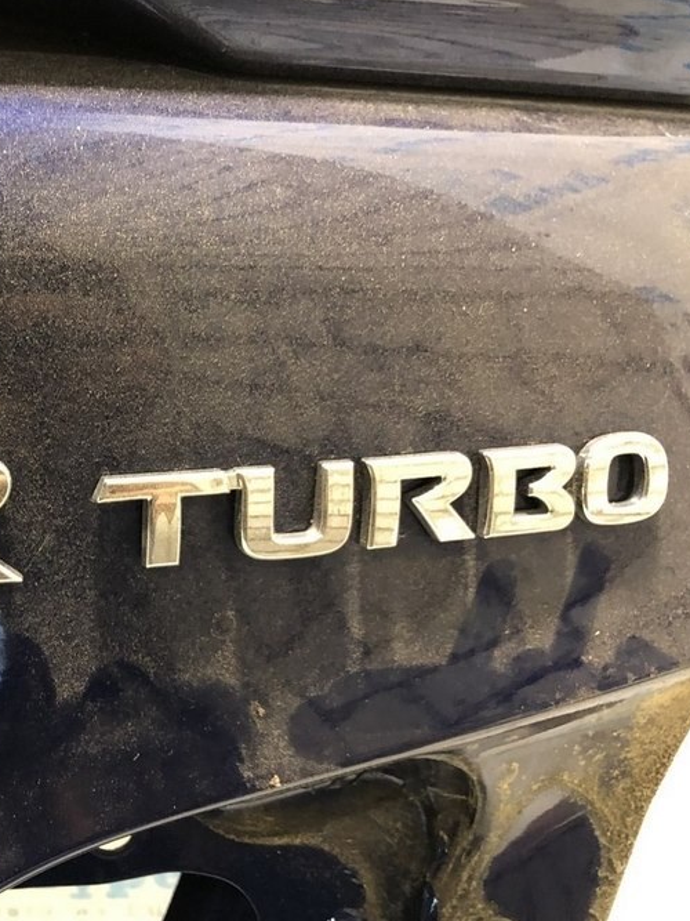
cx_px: 46
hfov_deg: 31.7
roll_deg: +1.4
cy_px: 479
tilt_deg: -22.9
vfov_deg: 43.8
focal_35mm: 43
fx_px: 1143
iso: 80
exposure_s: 1/8
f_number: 1.8
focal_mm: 4
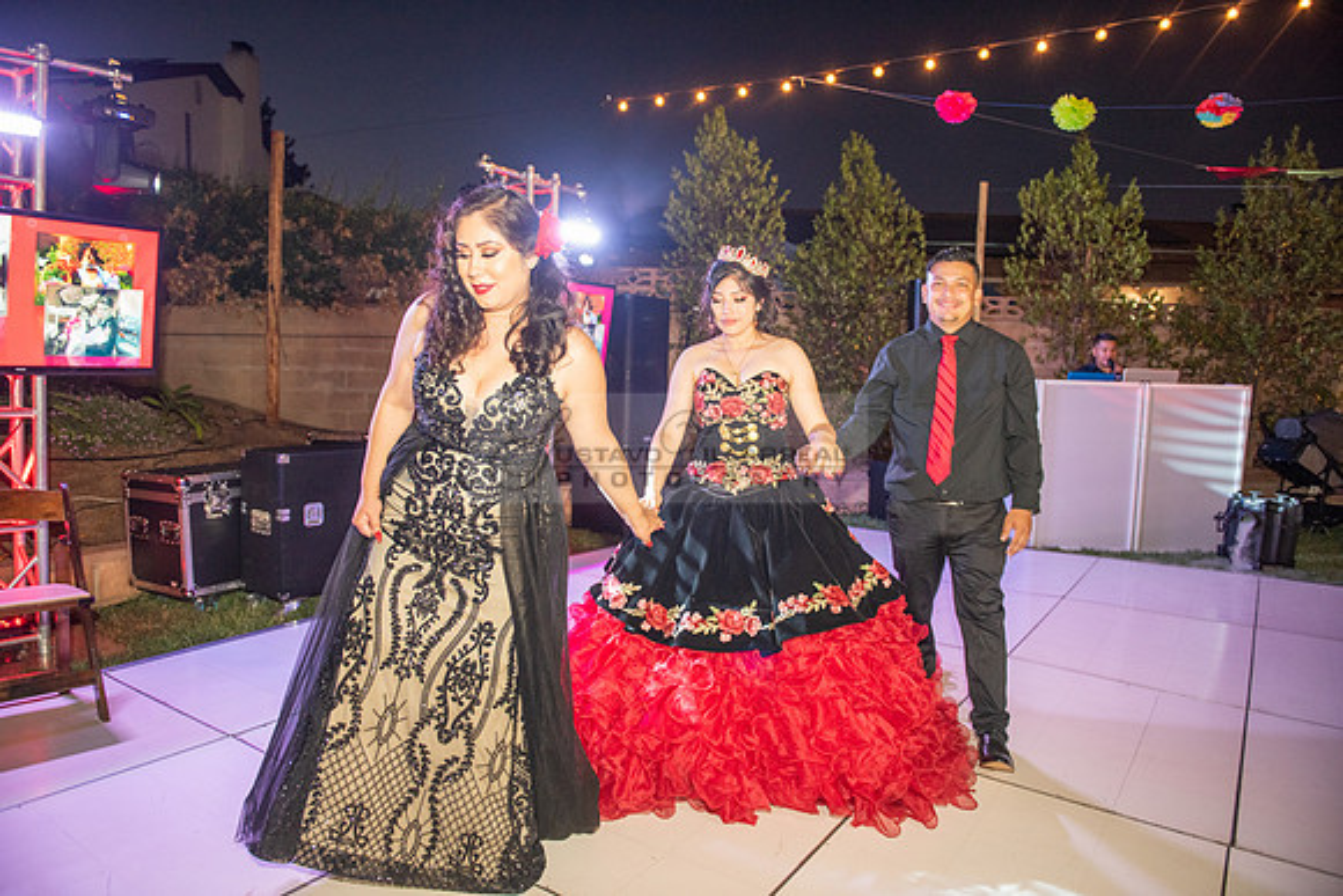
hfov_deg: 73.7
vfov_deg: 53.2
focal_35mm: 24
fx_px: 896
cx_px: 672
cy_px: 448
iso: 1600
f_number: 3.2
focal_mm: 24
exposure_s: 1/100
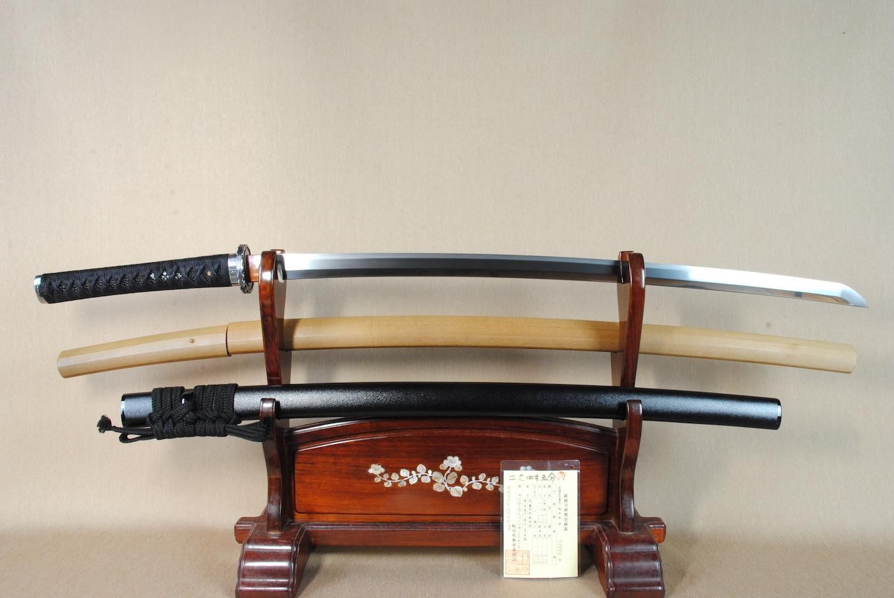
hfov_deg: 61.9
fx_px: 746
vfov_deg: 43.7
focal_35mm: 30
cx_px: 447
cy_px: 299
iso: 400
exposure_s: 1/2
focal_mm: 20
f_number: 11
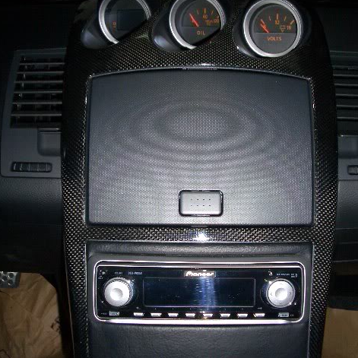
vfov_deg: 40.0
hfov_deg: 40.0
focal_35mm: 42
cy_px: 166
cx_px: 178
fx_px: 491
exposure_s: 1/60
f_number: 4.3
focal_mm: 5.8
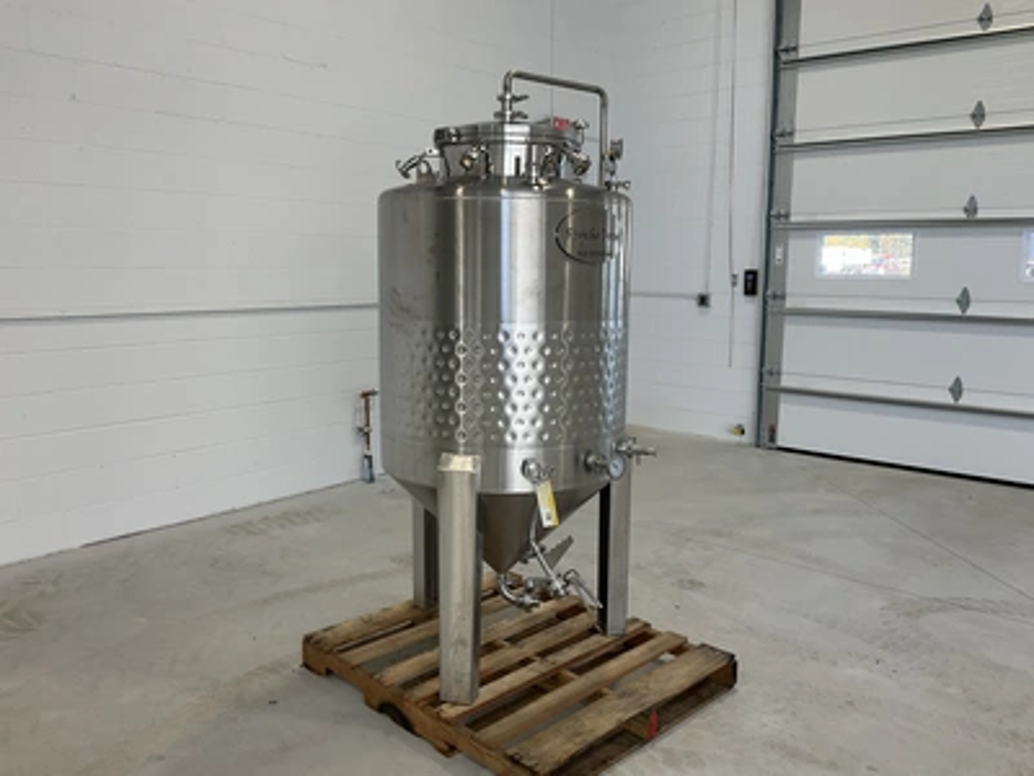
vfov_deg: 48.2
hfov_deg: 61.7
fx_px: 866
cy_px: 388
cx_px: 517
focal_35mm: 29
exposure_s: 1/122
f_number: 1.8
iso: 32
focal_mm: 3
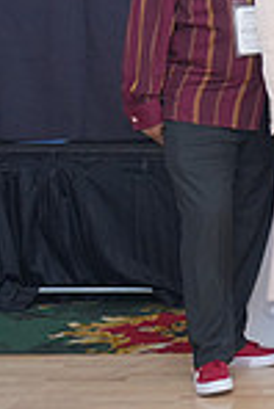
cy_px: 84
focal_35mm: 168
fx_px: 1913
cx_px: 711
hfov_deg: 7.5
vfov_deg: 12.2
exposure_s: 1/200
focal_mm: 43
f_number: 4
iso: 1250
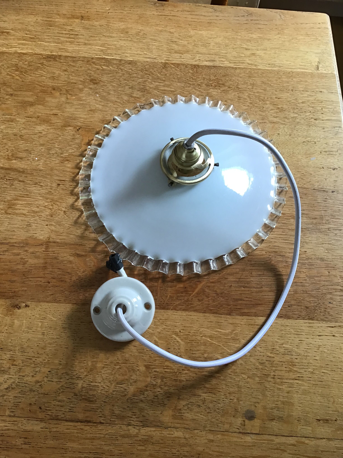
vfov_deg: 58.4
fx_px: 410
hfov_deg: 45.4
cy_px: 229
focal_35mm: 31
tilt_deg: -64.1
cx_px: 172
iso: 32
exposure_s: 1/33
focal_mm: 3.3
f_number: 2.4
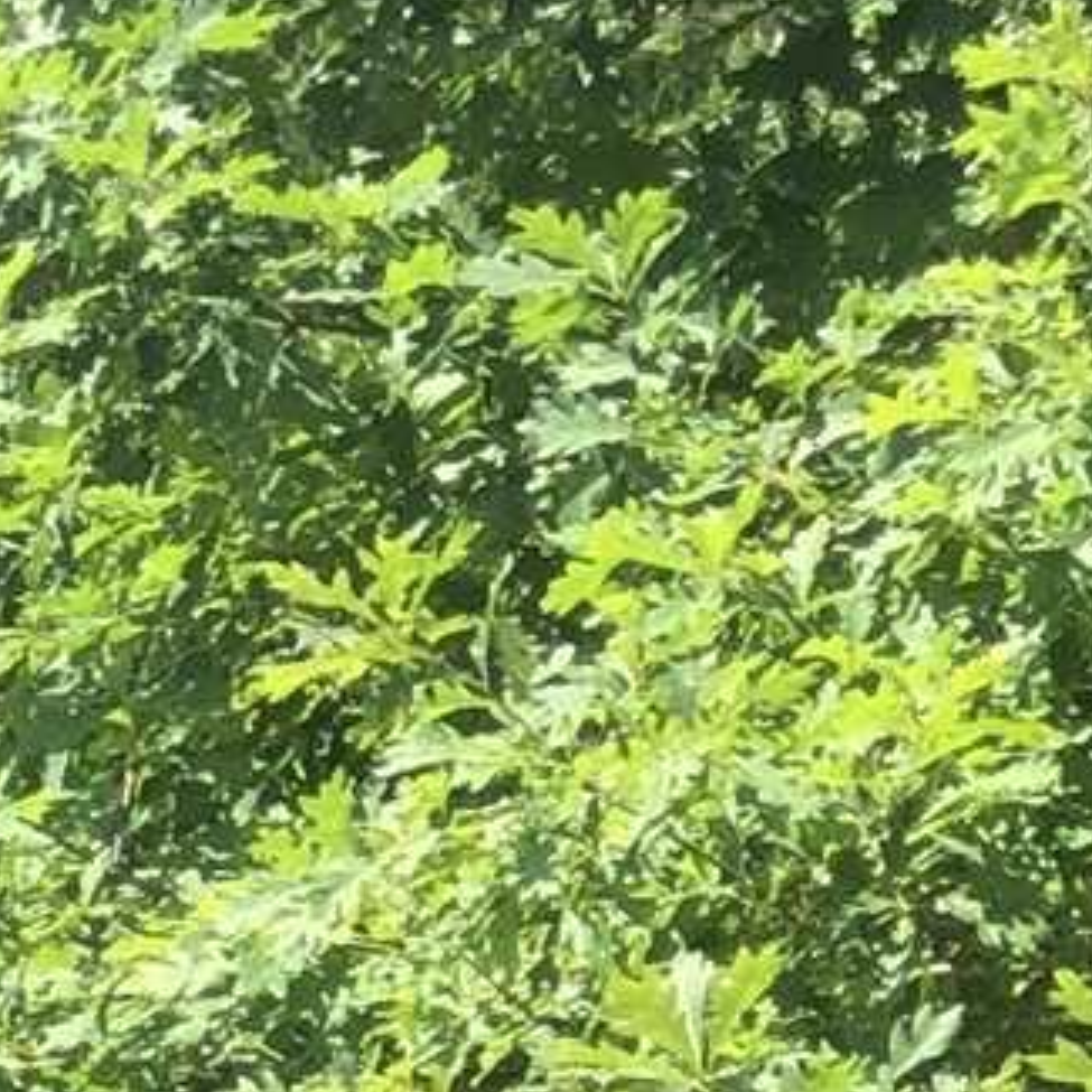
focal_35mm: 357
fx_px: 12741
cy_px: 3407
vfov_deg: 4.7
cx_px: -1307
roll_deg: +0.5
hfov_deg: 4.8
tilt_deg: -0.8
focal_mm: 6.6
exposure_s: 1/309
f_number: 2.8
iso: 20
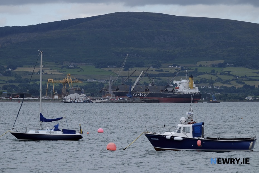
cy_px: 86
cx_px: 130
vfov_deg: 6.0
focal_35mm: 230
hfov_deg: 9.0
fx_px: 1655
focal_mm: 153.3
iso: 400
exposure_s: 1/1700
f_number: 5.6
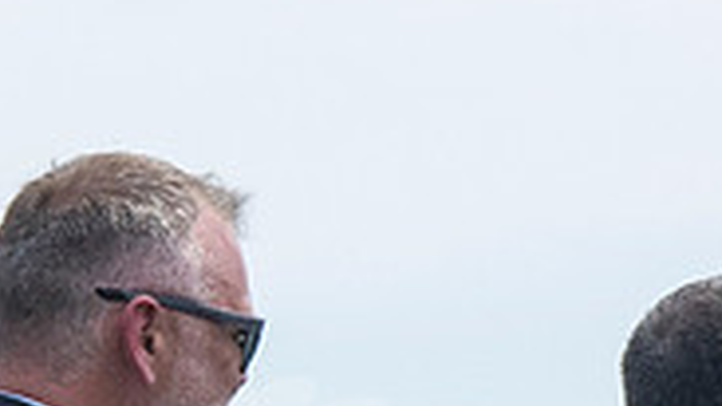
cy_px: 790
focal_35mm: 692
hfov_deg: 3.1
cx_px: -116
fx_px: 13250
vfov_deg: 1.8
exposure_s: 1/250
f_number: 13
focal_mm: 71
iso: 200
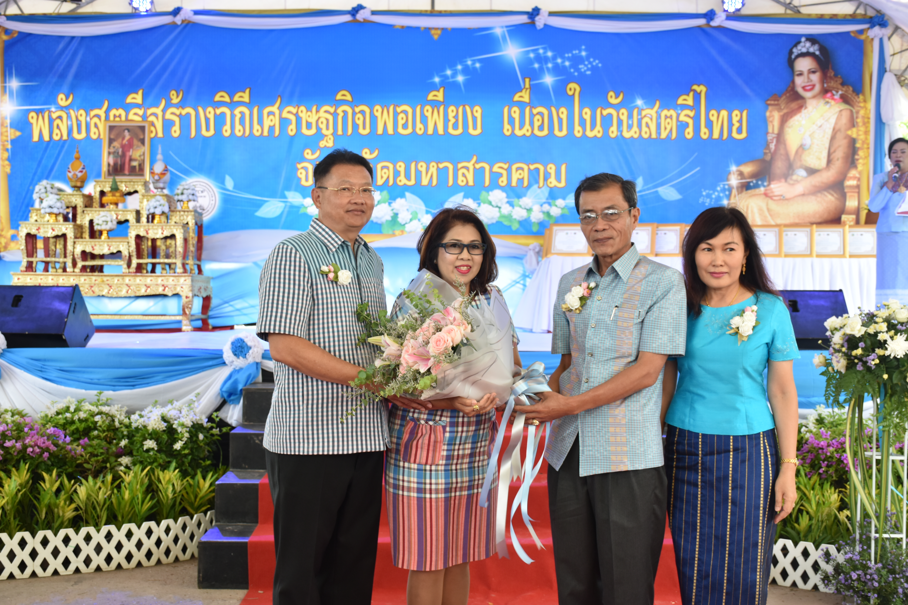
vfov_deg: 29.9
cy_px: 302
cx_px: 454
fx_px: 1135
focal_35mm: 45
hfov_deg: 43.6
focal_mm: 30
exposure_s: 1/100
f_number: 5
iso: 400
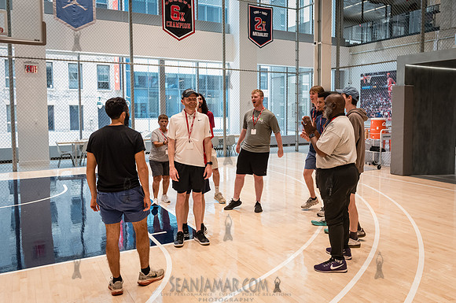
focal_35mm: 31
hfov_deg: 60.6
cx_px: 246
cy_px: 135
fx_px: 389
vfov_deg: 42.4
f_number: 4
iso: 5000
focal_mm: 27
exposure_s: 1/320
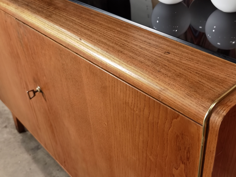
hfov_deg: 46.8
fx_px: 273
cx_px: 118
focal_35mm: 40
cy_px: 88
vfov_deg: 36.0
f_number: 1.9
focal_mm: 6.71
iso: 125
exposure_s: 1/50
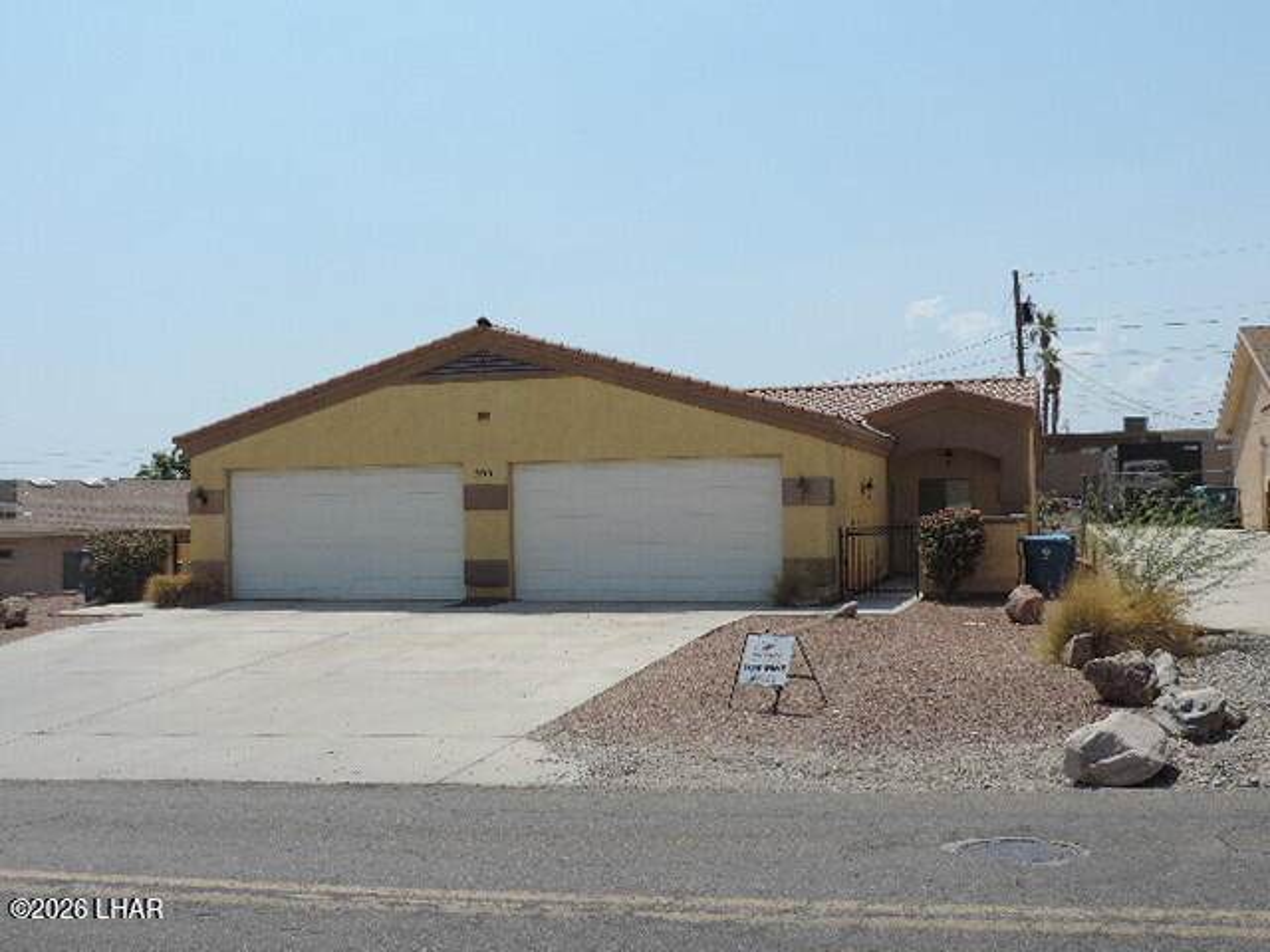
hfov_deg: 46.8
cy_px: 476
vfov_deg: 36.0
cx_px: 635
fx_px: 1468
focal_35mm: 40
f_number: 3.3
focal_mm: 7.1
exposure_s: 1/1600
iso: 80
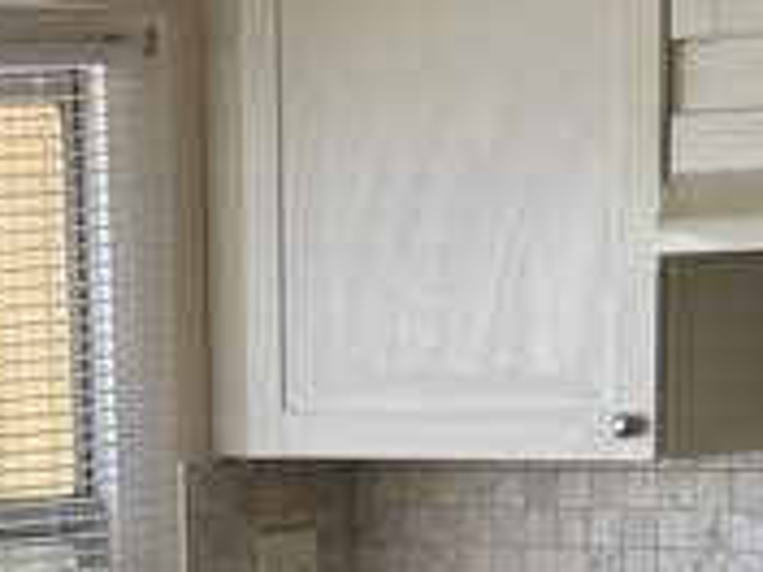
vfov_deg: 12.0
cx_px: 108
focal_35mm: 118
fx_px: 2601
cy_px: 849
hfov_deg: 16.5
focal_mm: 5.96
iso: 64
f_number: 1.6
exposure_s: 1/325
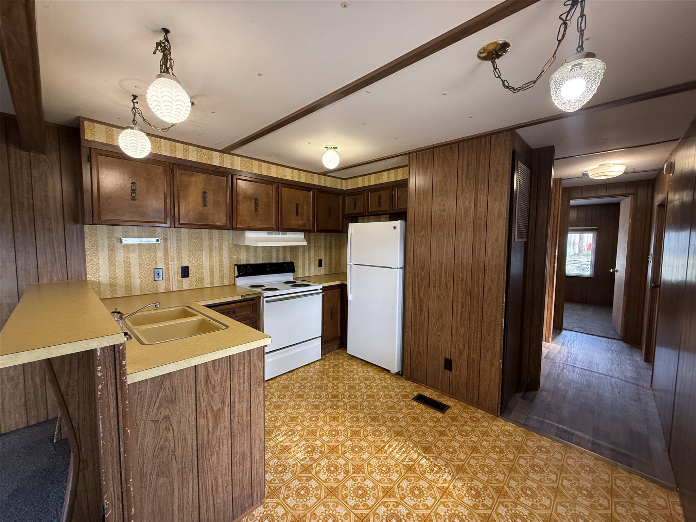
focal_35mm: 14
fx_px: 281
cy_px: 261
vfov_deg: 85.7
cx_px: 348
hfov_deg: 102.1
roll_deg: -0.7
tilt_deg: -4.2
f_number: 2.2
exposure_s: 1/120
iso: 400
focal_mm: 2.22
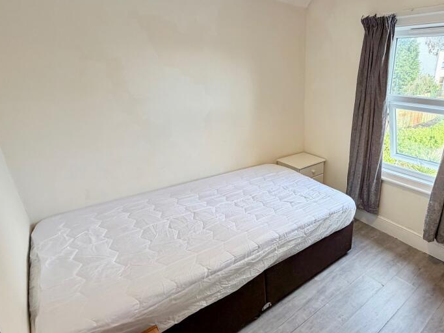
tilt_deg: -20.8
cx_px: 324
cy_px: 172
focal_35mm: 21
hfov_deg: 74.2
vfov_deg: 63.4
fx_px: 269
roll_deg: -3.0
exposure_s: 1/121
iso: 200
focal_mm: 2.22
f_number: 2.2
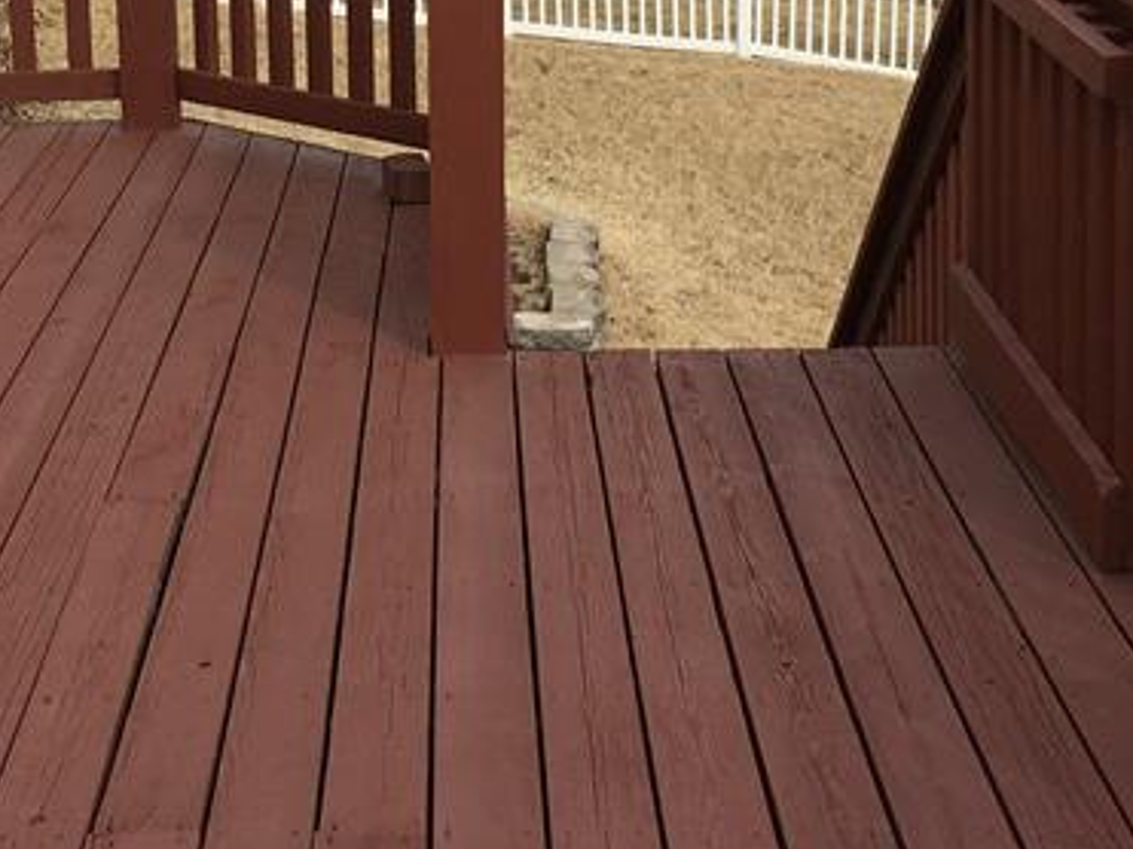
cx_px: 333
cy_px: -49
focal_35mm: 80
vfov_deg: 17.9
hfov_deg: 24.2
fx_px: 2618
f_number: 2.2
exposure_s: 1/1538
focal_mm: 4.15
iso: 25
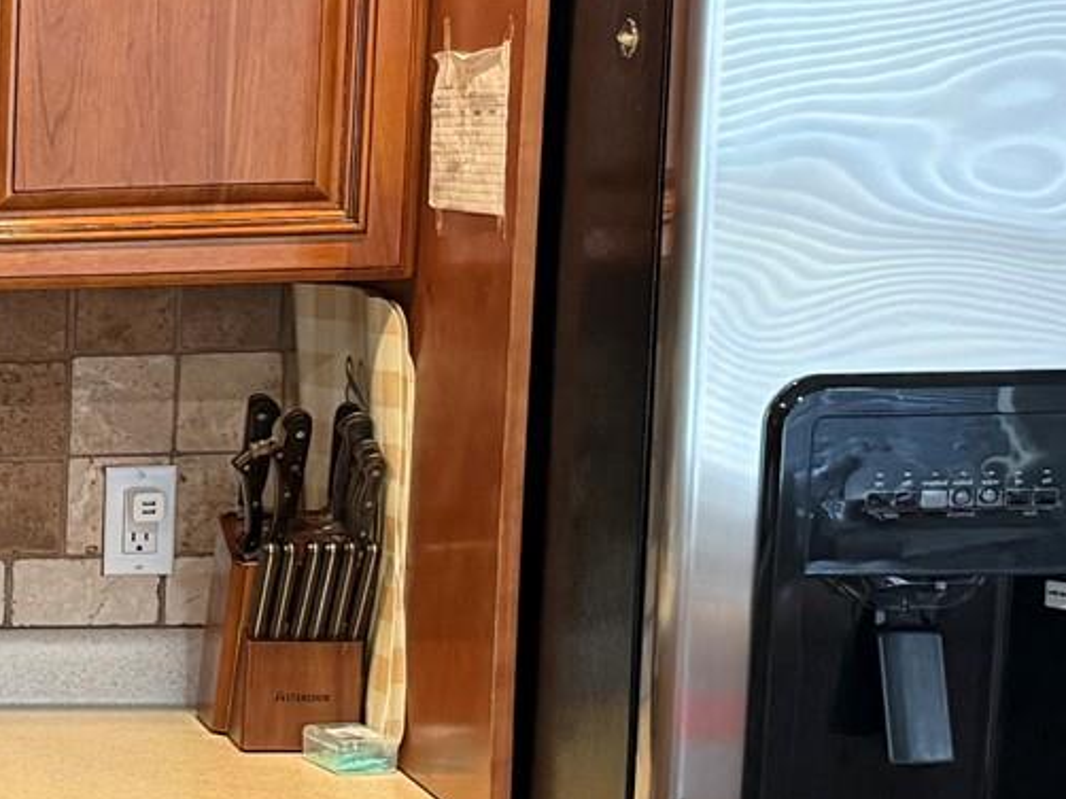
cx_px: -701
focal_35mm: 98
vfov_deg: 14.9
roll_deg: +1.9
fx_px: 3016
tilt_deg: -10.1
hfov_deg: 17.3
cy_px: 688
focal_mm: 6.76
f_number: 1.78
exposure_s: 1/60
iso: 320
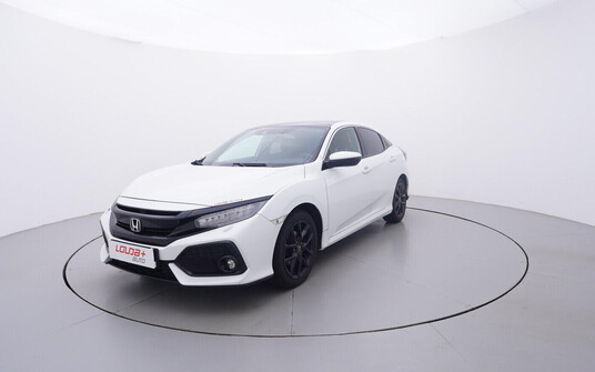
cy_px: 184
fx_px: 381
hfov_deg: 75.9
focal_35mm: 24
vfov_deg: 52.0
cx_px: 296
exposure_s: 1/80
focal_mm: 15
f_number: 5
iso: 200
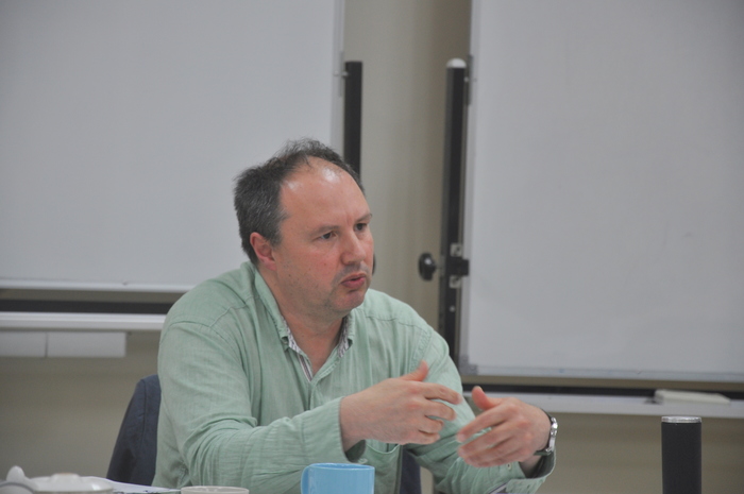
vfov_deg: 8.7
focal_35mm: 158
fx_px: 3251
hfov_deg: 13.1
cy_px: 247
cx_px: 372
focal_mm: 105
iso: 450
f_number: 5.6
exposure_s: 1/60
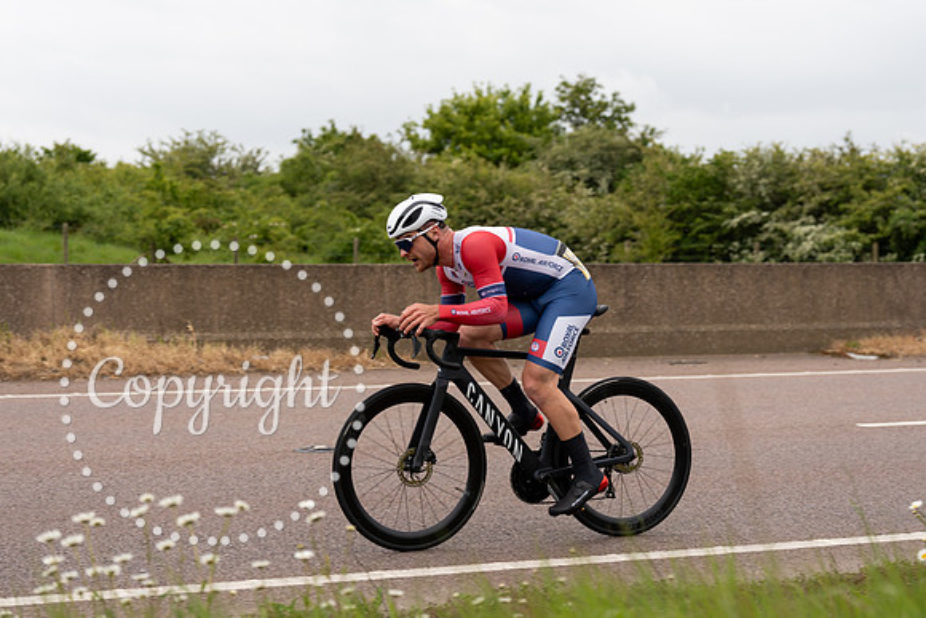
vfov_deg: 18.7
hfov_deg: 27.8
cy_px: 309
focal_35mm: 73
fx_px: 1872
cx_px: 463
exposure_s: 1/1000
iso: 320
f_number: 3.5
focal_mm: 70
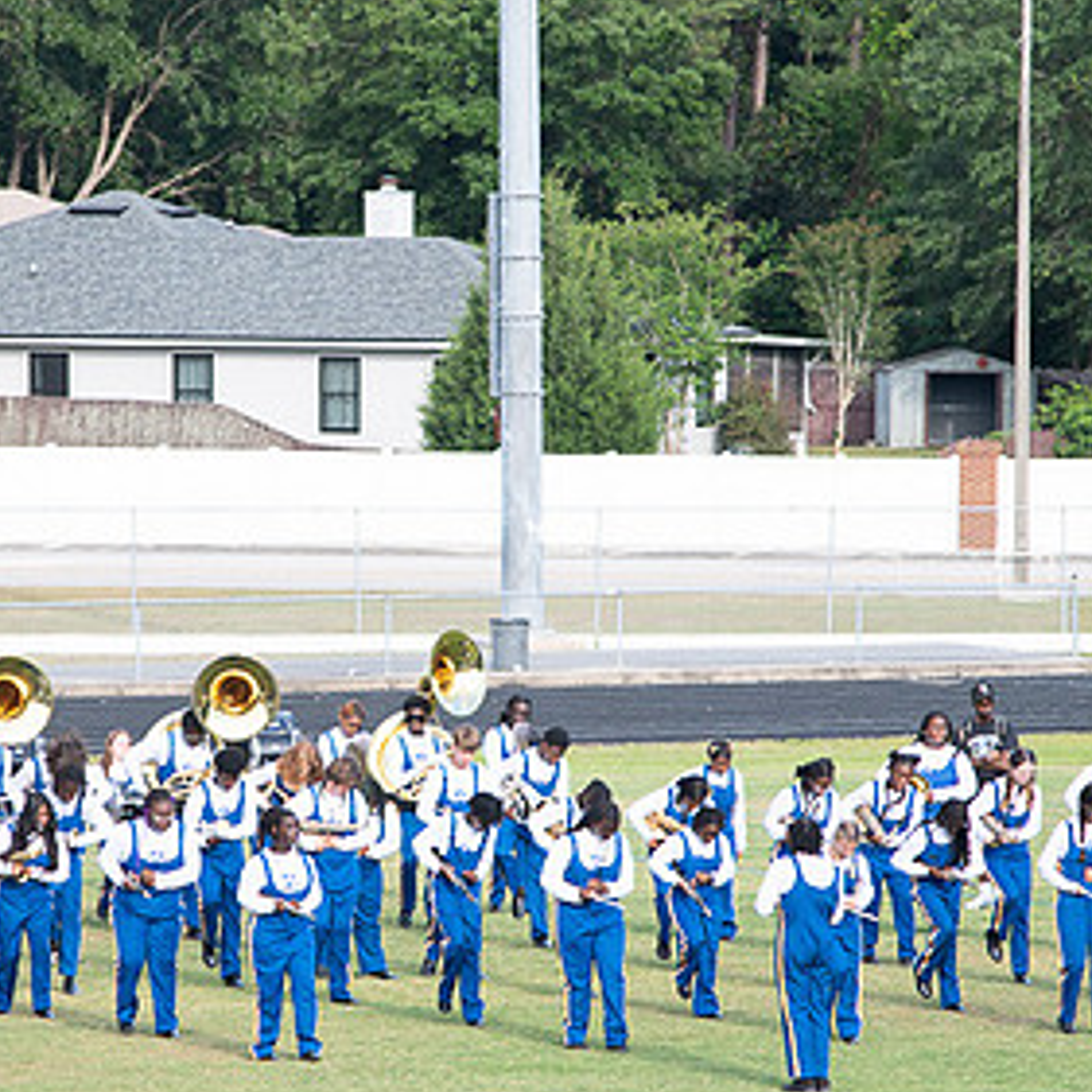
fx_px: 10778
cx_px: 359
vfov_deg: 5.8
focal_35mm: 302
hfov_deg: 5.8
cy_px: 614
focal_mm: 120
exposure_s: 1/200
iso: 100
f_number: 4
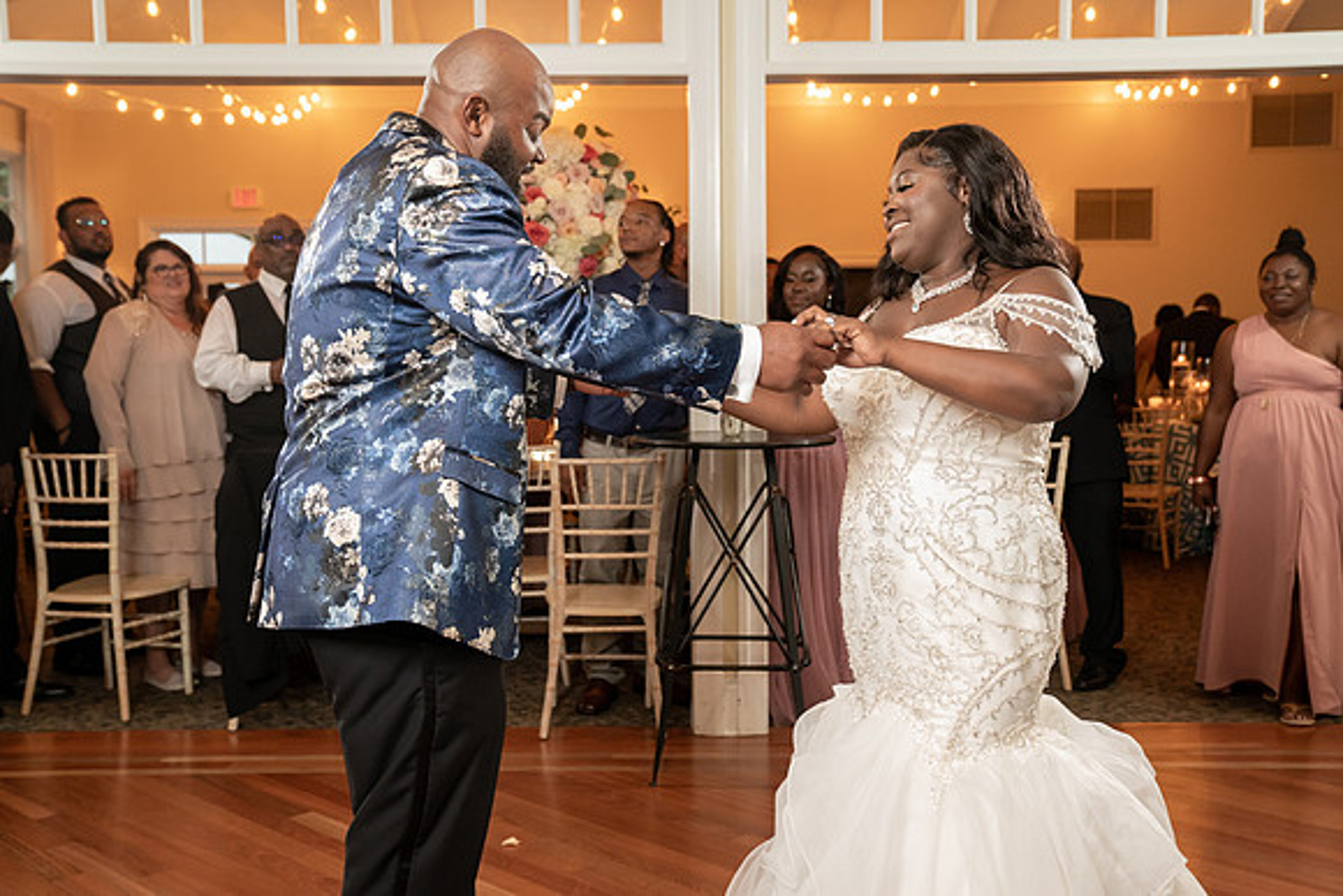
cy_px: 436
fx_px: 1399
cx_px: 654
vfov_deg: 35.5
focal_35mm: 37
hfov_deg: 51.3
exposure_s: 1/200
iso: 4000
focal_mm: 36
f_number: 4
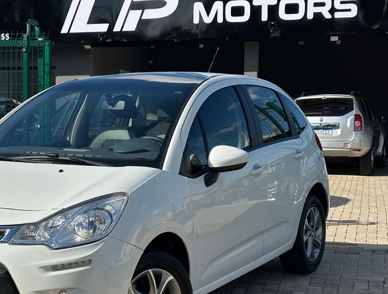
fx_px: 877
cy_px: 174
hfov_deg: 24.6
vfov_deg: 19.0
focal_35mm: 78
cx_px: 95
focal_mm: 6.86
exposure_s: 1/3731
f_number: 1.78
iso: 64
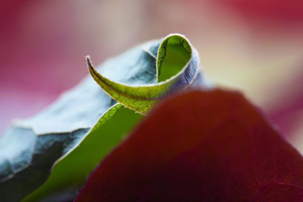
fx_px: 841
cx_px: 152
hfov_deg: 20.4
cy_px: 101
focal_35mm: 100
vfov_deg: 13.7
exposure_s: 1/1.25
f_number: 9
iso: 400
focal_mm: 100
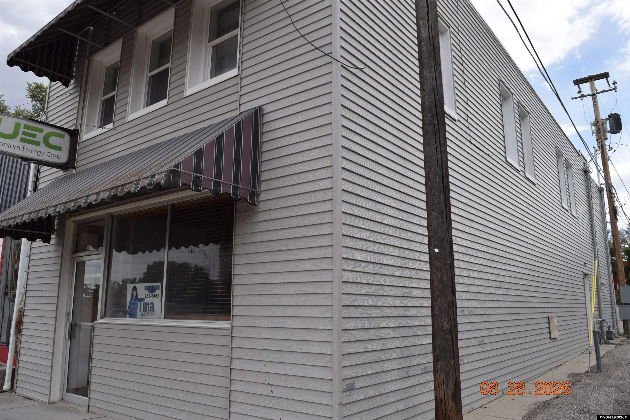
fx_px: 472
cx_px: 315
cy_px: 210
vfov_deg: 47.9
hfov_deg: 67.4
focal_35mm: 27
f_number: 10
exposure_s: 1/400
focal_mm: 18
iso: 200
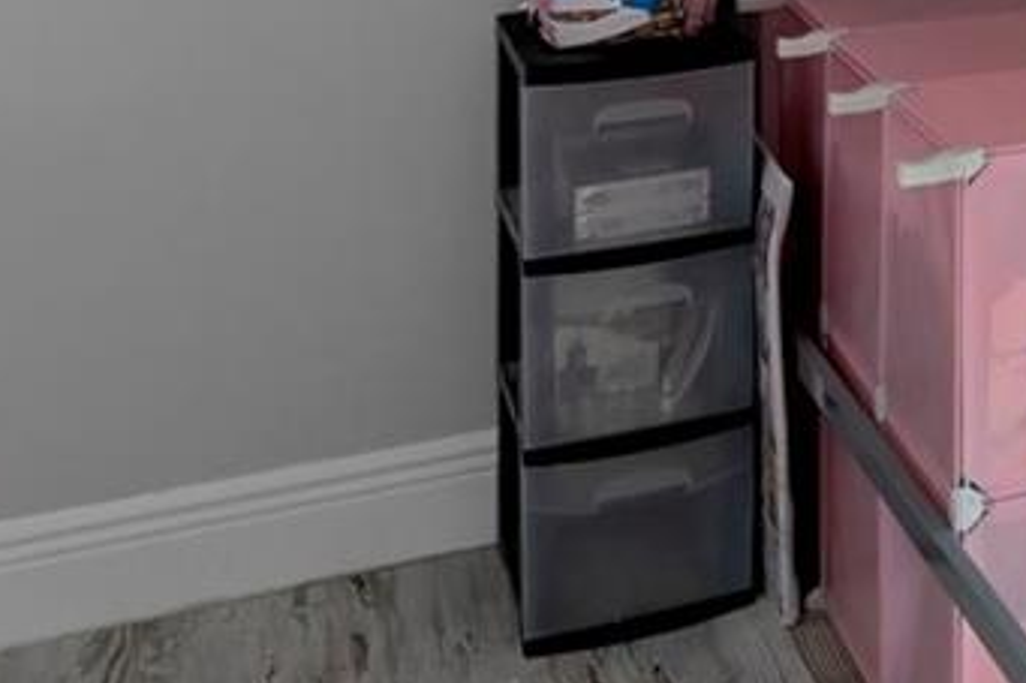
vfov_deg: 15.9
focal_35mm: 77
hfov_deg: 18.5
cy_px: -397
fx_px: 2203
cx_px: 1983
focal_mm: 11
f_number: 8
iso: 1000
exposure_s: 1/20
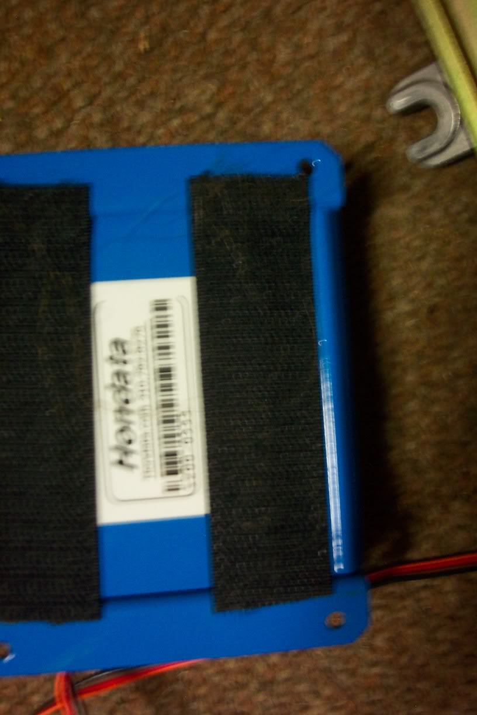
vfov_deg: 54.4
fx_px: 696
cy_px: 358
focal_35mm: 35
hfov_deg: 37.9
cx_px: 238
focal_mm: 7.5
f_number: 2.8
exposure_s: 1/8
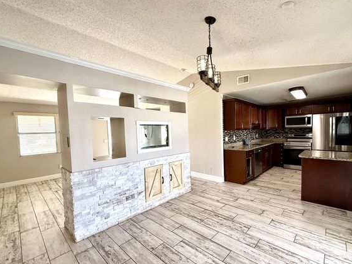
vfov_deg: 78.0
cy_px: 139
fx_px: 163
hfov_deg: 94.3
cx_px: 189
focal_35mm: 16
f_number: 2.2
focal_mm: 2.22
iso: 125
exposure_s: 1/120
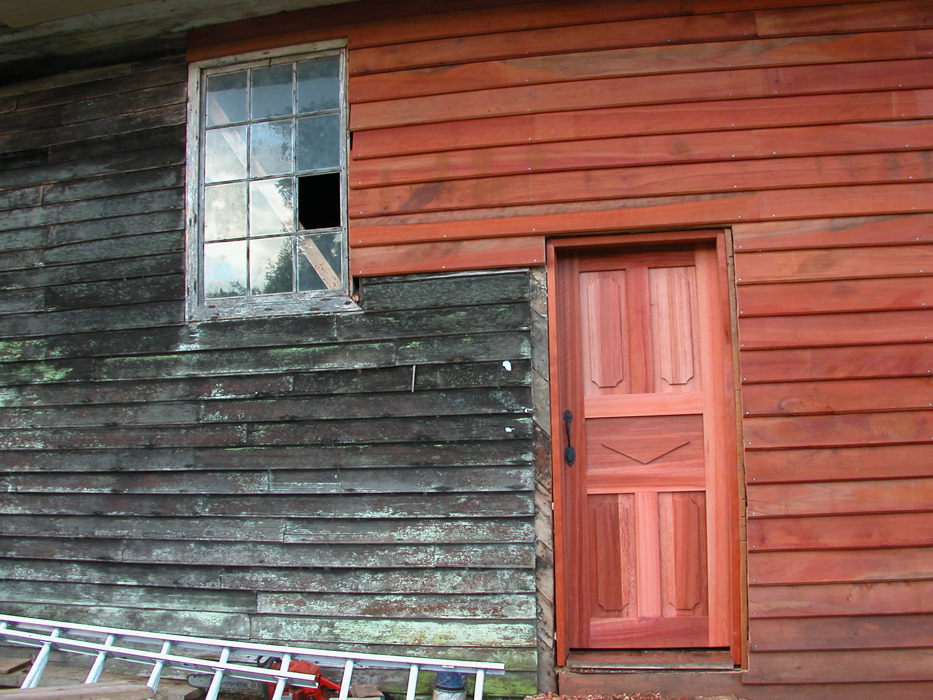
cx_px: 487
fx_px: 1051
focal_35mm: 39
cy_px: 335
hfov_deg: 47.8
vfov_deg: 36.8
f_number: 2.8
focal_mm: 8.9
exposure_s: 1/25.2
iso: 100
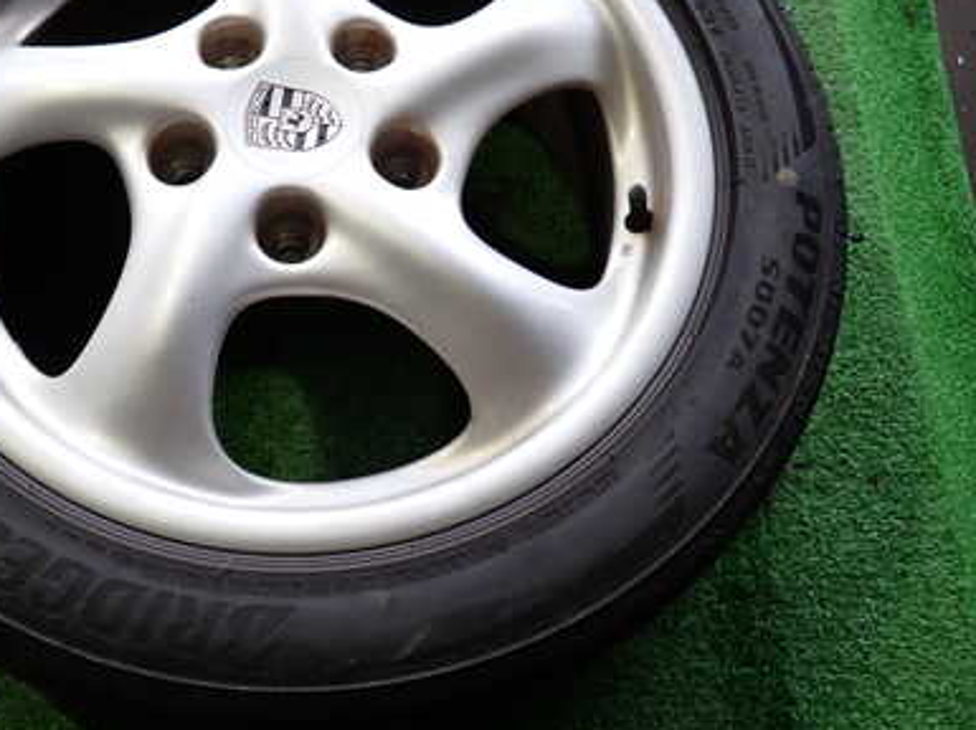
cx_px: 319
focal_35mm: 39
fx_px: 1099
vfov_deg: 36.5
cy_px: 256
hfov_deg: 47.1
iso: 125
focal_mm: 4.5
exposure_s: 1/60
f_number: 2
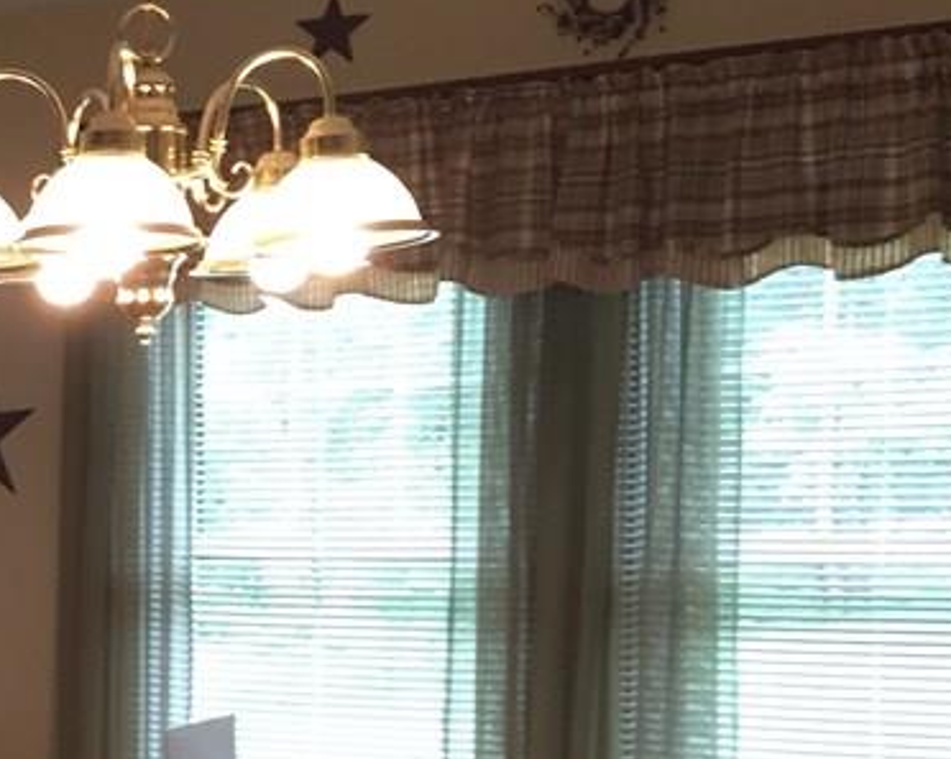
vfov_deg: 19.4
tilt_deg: -3.9
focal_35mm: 78
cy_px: 629
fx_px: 2194
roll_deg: +1.9
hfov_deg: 22.4
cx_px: -220
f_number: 2.2
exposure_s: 1/30
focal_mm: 4.15
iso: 50
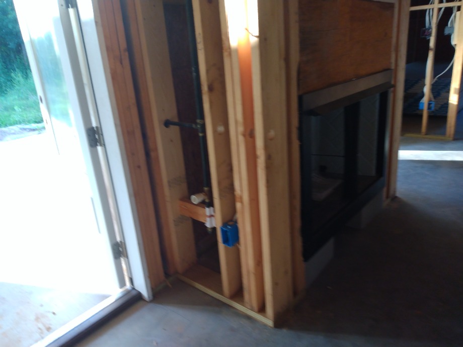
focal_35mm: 20
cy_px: 174
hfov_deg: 81.7
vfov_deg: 66.0
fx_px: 268
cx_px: 232
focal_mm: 3.54
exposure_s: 1/40
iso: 164
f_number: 2
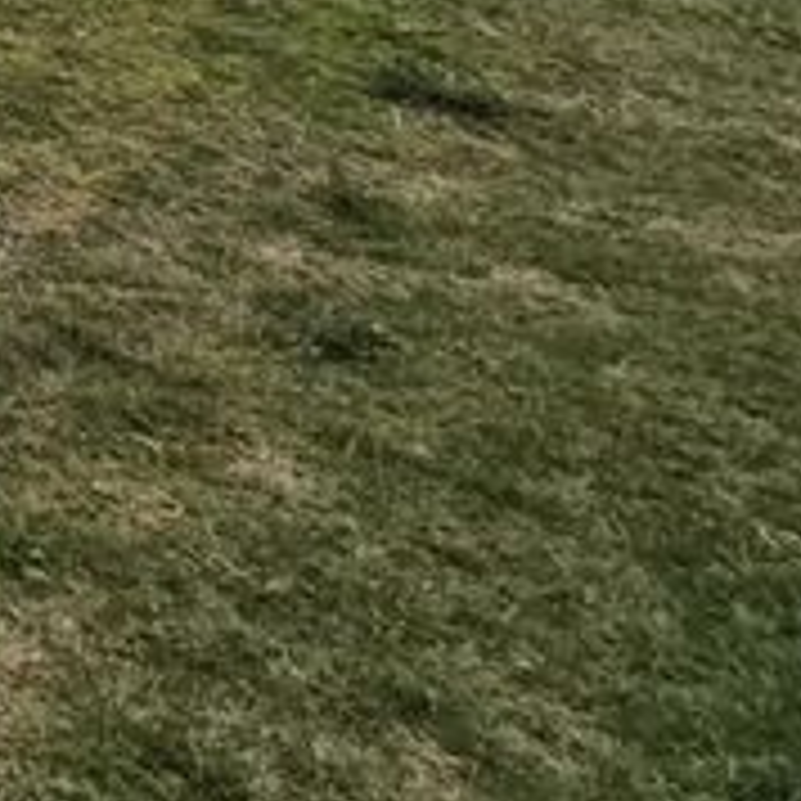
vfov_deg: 17.0
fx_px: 1728
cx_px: -1287
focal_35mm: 66
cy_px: -909
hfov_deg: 13.7
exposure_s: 1/3521
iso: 50
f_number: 2.2
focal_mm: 2.2
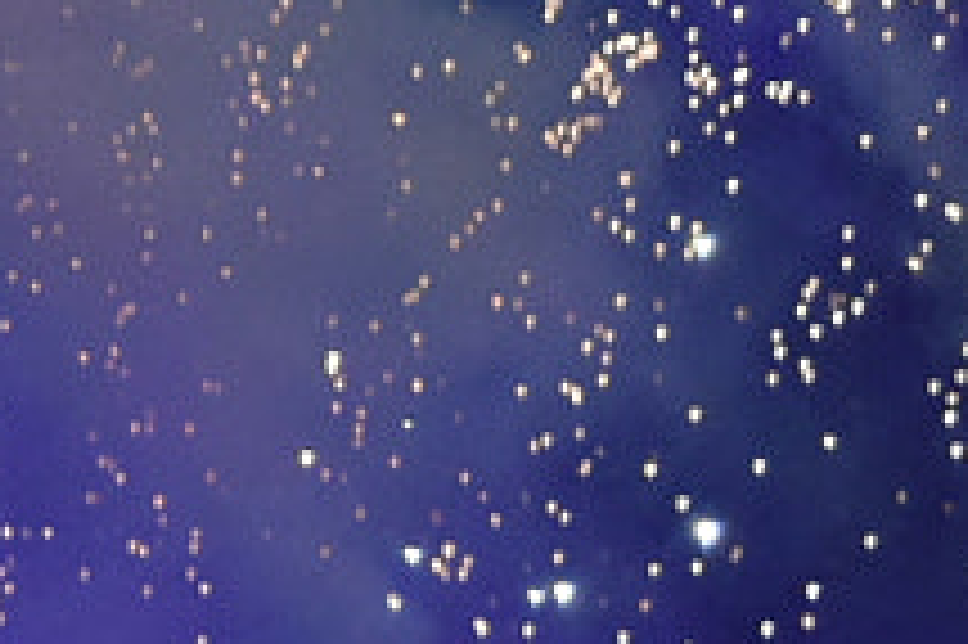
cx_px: -2067
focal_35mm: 290
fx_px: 7792
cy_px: -1383
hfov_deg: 6.4
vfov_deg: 4.5
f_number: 4
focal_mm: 26
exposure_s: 1/60
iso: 1100
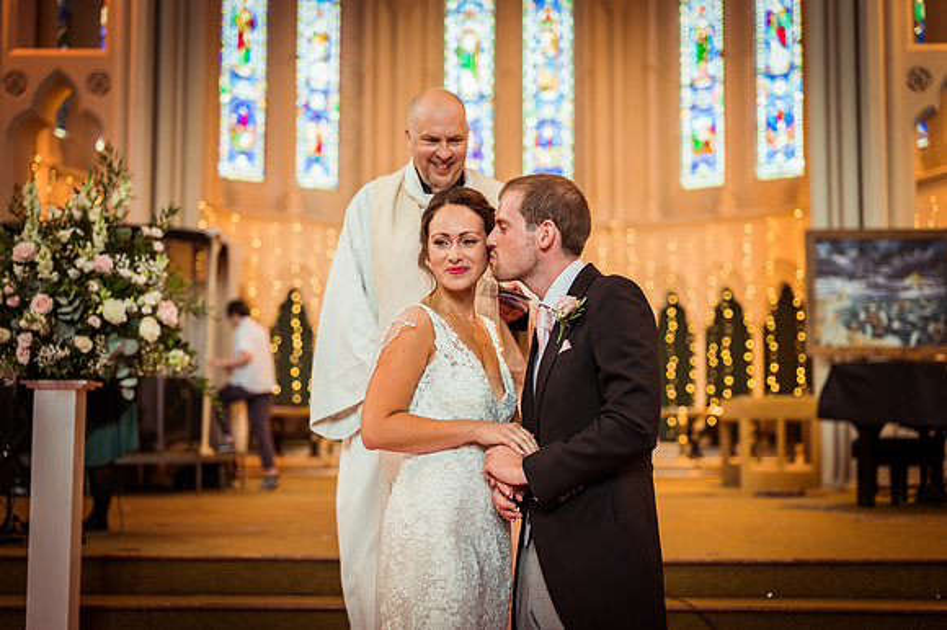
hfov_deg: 39.6
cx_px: 474
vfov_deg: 27.0
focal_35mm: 50
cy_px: 315
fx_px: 1314
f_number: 2.2
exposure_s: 1/160
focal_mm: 50
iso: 560
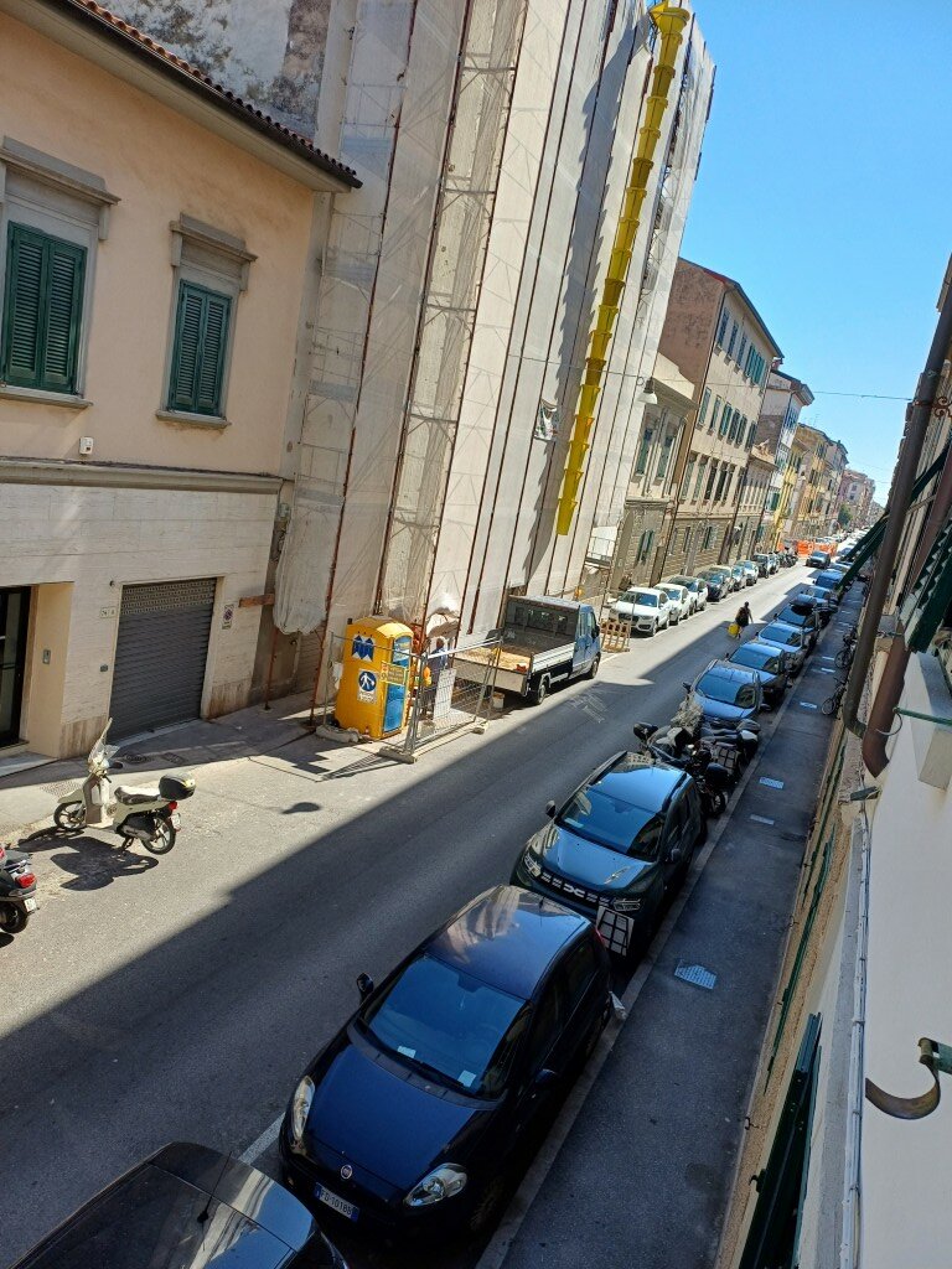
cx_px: 476
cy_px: 634
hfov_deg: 54.9
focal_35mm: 25
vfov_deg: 69.4
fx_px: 917
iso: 50
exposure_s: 1/650
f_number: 1.8
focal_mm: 4.65
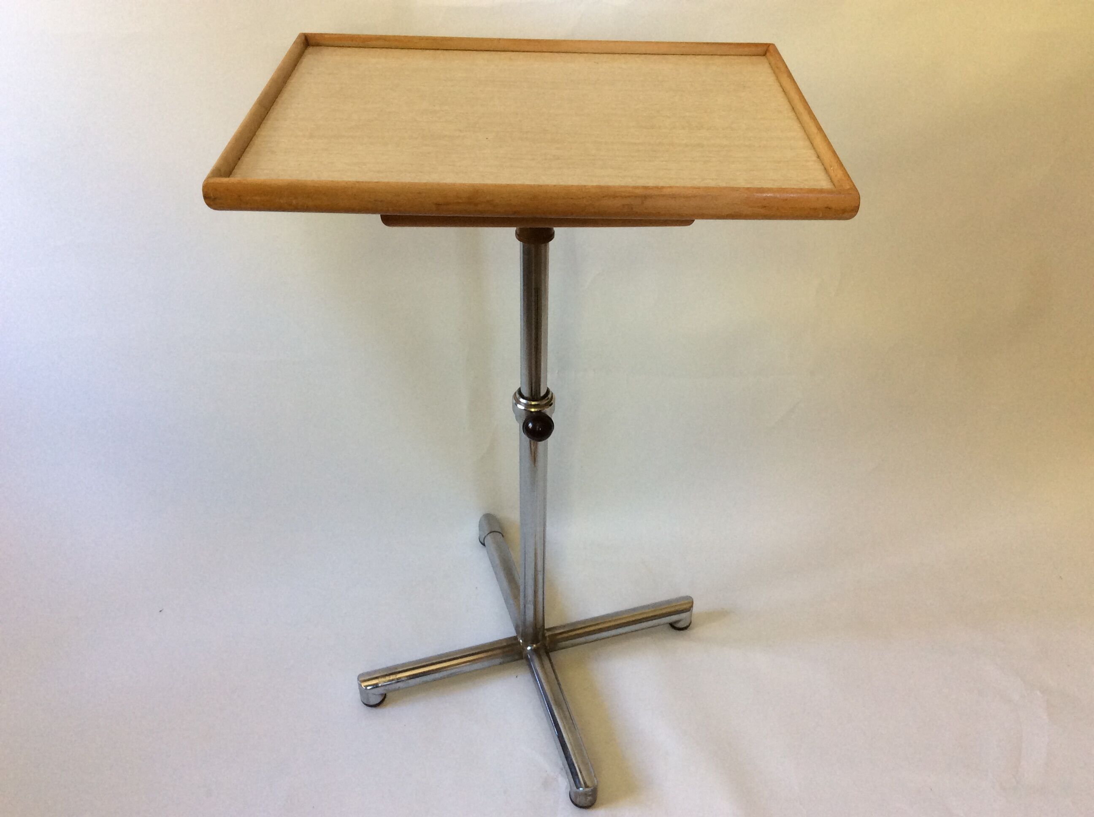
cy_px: 408
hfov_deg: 56.9
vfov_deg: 44.1
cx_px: 547
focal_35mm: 32
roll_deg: +1.0
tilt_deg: -38.3
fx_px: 1010
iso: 64
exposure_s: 1/25
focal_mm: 3.3
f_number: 2.4
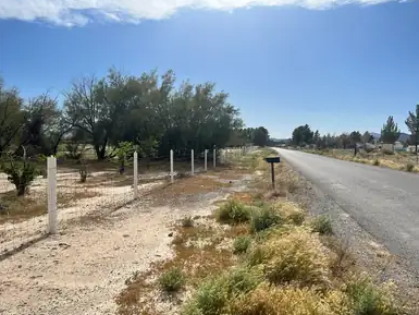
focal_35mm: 27
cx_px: 215
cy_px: 160
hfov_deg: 65.3
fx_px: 327
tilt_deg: -3.2
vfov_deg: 51.4
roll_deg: -1.2
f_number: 1.5
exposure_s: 1/10309
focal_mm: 5.7
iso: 50
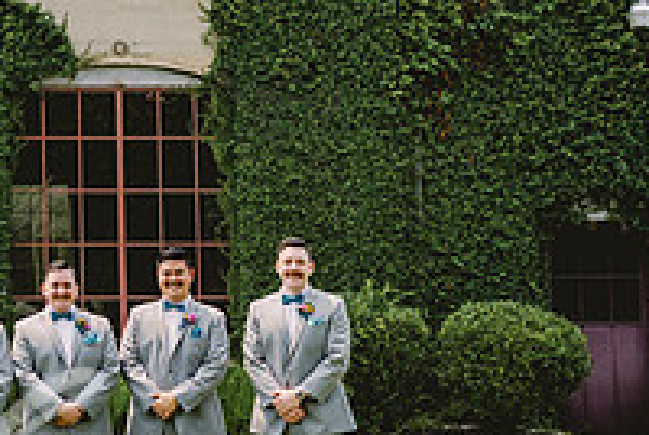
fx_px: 1517
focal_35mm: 84
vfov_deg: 16.3
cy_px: 183
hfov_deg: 22.6
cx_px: -84
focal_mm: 29
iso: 400
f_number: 4
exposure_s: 1/2000
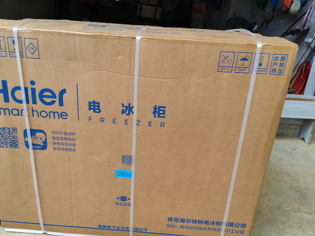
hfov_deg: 56.7
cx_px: 145
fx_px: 291
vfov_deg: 44.0
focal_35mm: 32
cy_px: 139
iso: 50
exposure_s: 1/120
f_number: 1.9
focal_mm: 6.12
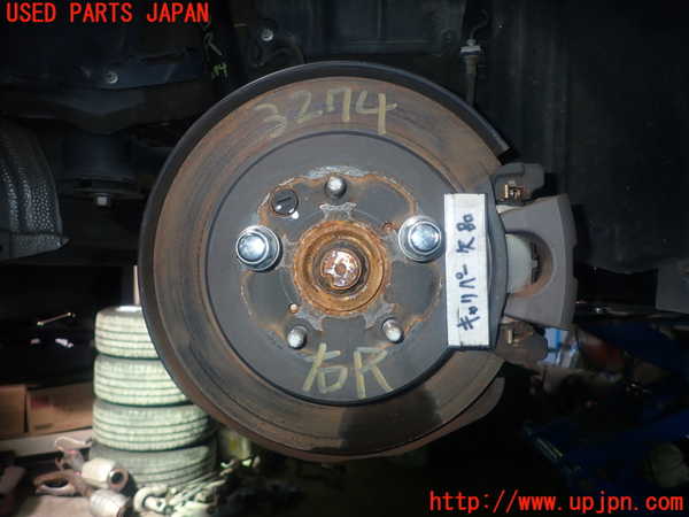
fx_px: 498
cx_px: 344
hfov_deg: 69.4
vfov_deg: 54.9
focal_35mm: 25
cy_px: 258
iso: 160
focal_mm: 4.5
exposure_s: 1/30
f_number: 5.6
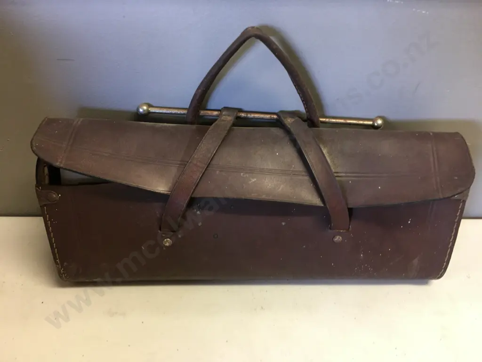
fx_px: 404
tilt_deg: -38.3
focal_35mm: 29
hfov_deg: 61.7
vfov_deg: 48.2
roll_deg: -1.6
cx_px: 241
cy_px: 181
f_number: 2.2
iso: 50
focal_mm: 4.15
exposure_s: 1/17
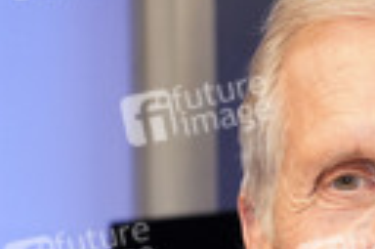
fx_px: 1498
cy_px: 331
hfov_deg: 14.0
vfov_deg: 9.3
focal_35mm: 144
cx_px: 412
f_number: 5
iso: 2000
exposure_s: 1/125
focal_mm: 41
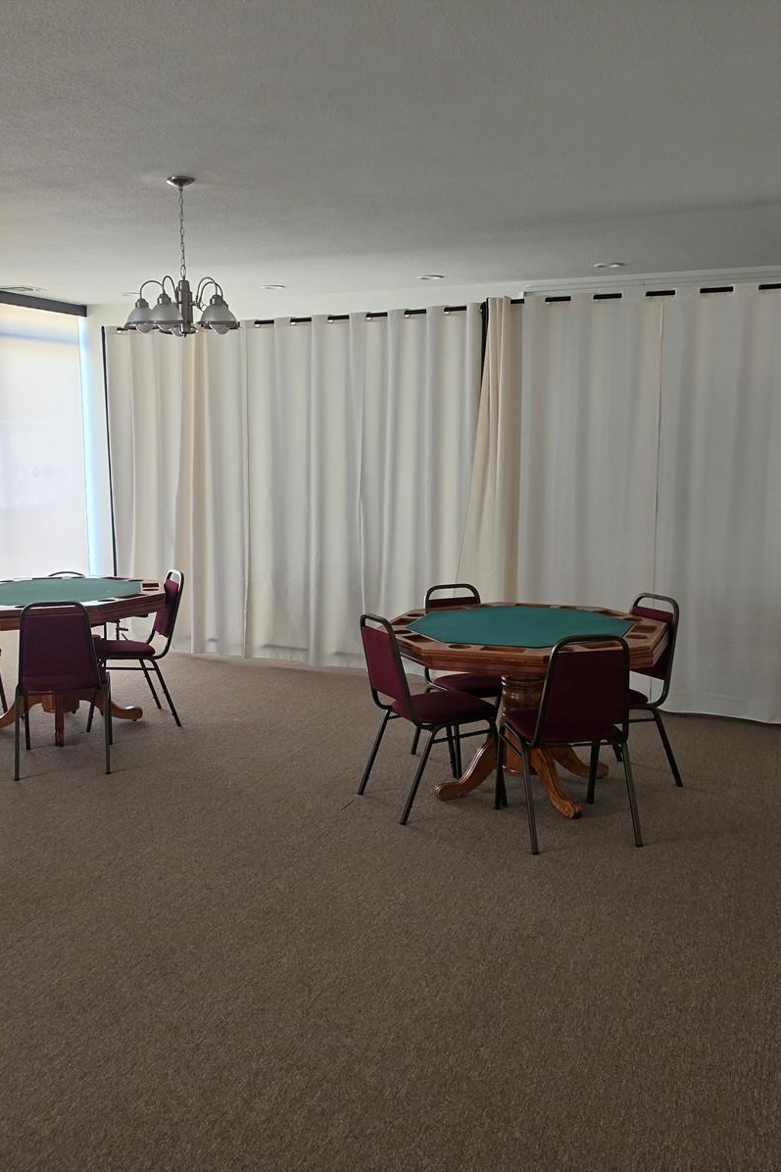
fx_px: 1042
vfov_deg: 58.7
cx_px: 356
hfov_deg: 41.1
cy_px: 586
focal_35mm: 32
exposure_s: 1/120
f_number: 1.4
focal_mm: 6.5
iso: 250
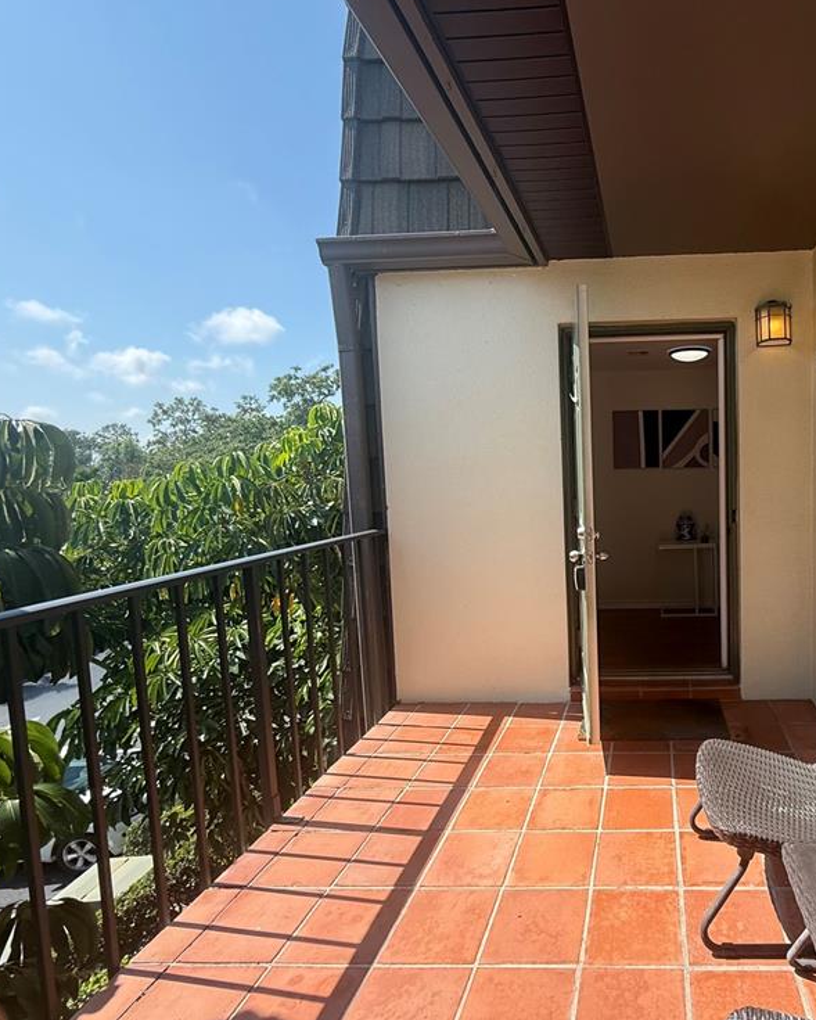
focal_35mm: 19
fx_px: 573
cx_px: 626
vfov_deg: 83.3
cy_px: 510
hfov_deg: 65.8
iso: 64
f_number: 2.2
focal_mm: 2.22
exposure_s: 1/1033
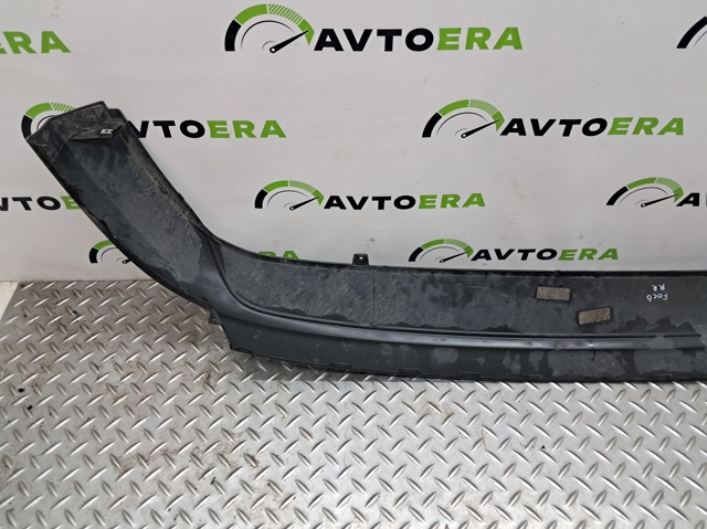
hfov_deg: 65.4
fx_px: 551
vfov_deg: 51.3
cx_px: 354
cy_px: 264
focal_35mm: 27
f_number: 1.8
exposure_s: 1/50
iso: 100
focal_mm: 4
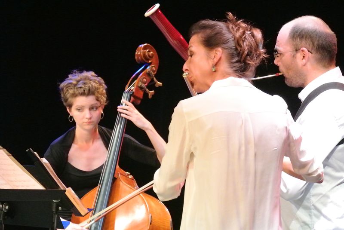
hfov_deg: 11.0
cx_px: 172
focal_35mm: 186
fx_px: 1779
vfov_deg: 7.4
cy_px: 115
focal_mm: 69
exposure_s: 1/80
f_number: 4.8
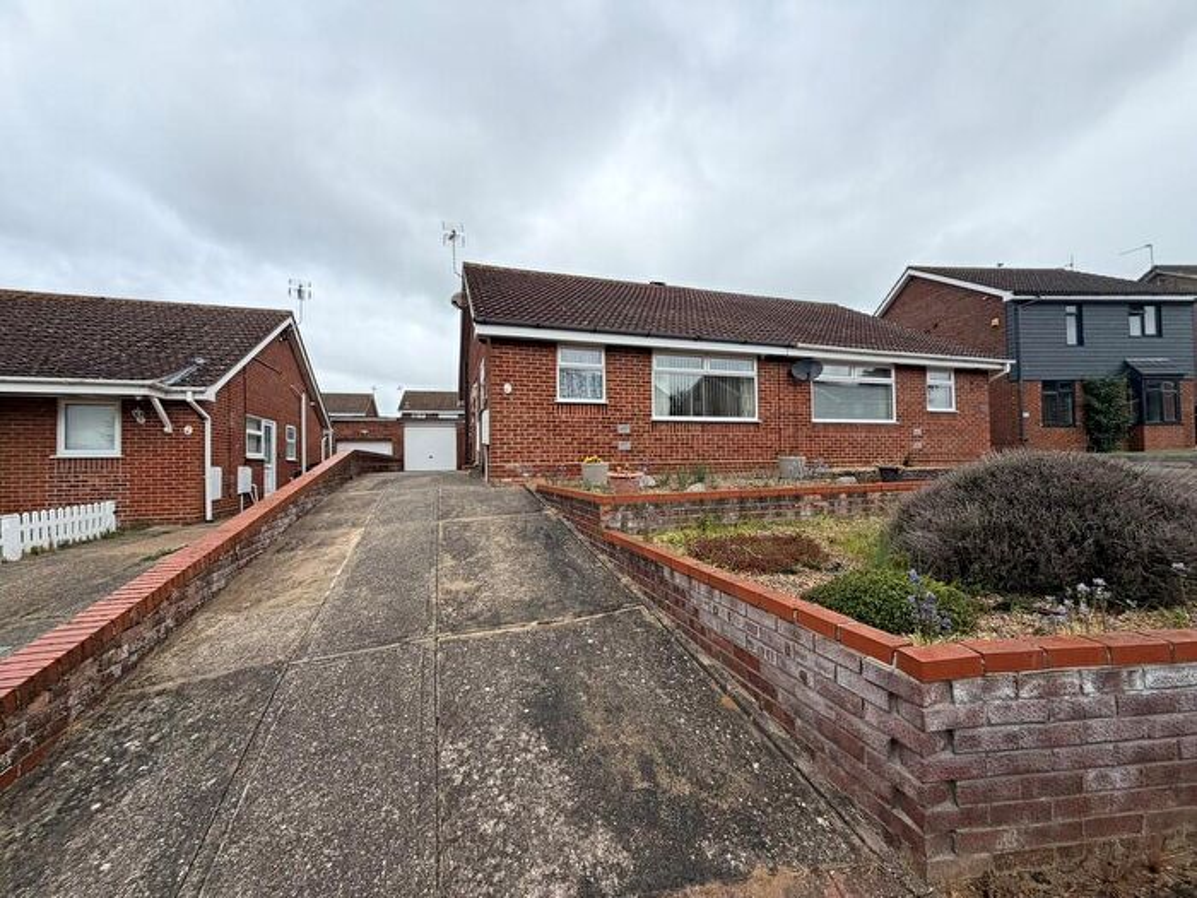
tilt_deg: +1.8
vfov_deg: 85.7
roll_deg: -0.2
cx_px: 598
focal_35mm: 14
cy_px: 449
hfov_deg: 102.1
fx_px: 484
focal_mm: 2.22
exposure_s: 1/770
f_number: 2.2
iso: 32
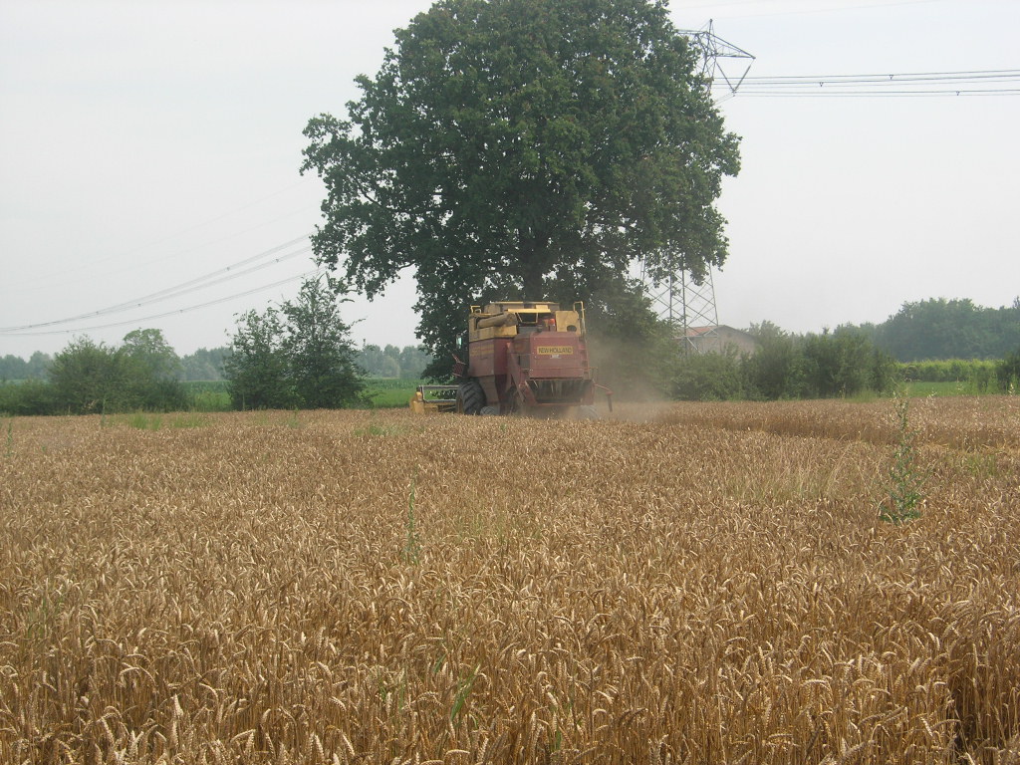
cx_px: 510
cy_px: 382
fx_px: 2122
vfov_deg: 20.4
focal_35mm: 72
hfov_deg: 27.0
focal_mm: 14.9
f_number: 6.3
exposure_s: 1/221
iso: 64
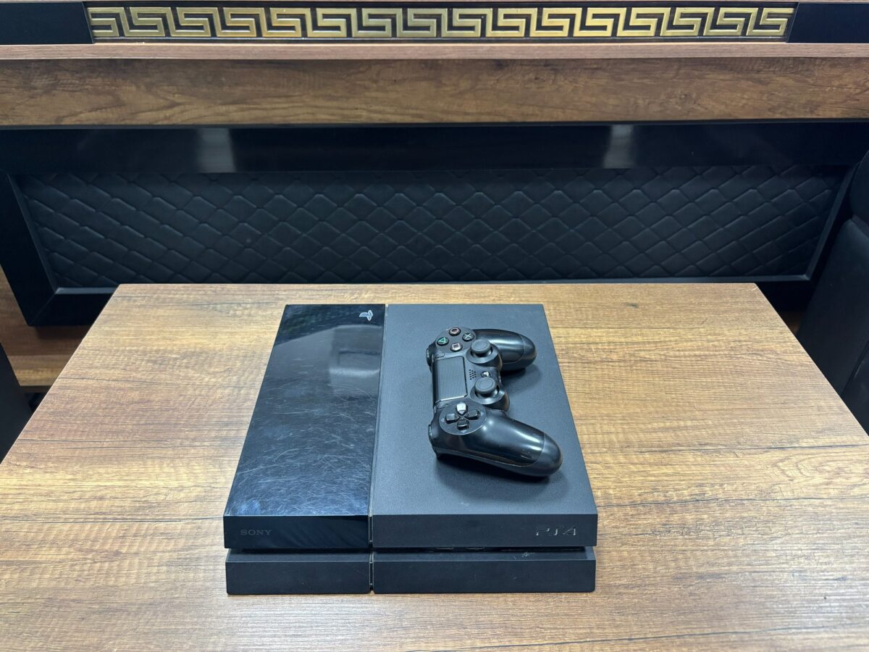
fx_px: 653
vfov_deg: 53.1
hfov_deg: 67.3
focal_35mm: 26
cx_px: 434
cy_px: 326
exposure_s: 1/50
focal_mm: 5.96
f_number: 1.6
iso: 320
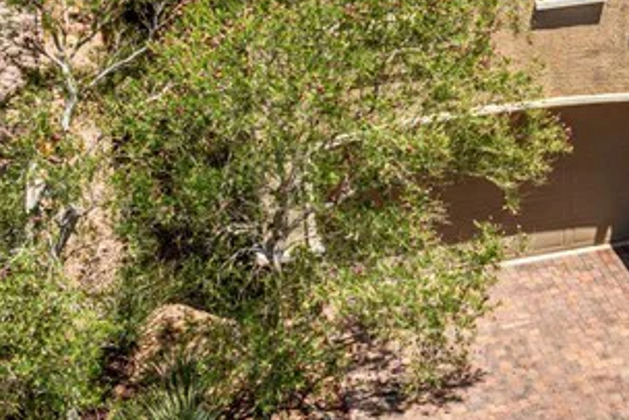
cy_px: -17
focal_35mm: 84
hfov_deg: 23.4
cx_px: 594
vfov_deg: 15.9
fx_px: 1468
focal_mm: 12.29
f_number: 2.8
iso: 110
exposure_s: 1/320
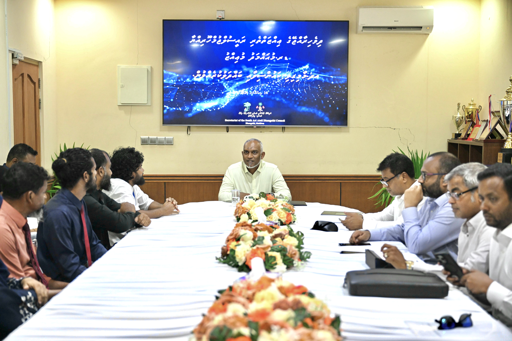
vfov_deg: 27.5
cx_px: 256
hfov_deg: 40.3
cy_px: 170
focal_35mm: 49
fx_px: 697
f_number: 3.2
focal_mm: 49
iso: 3200
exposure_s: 1/125
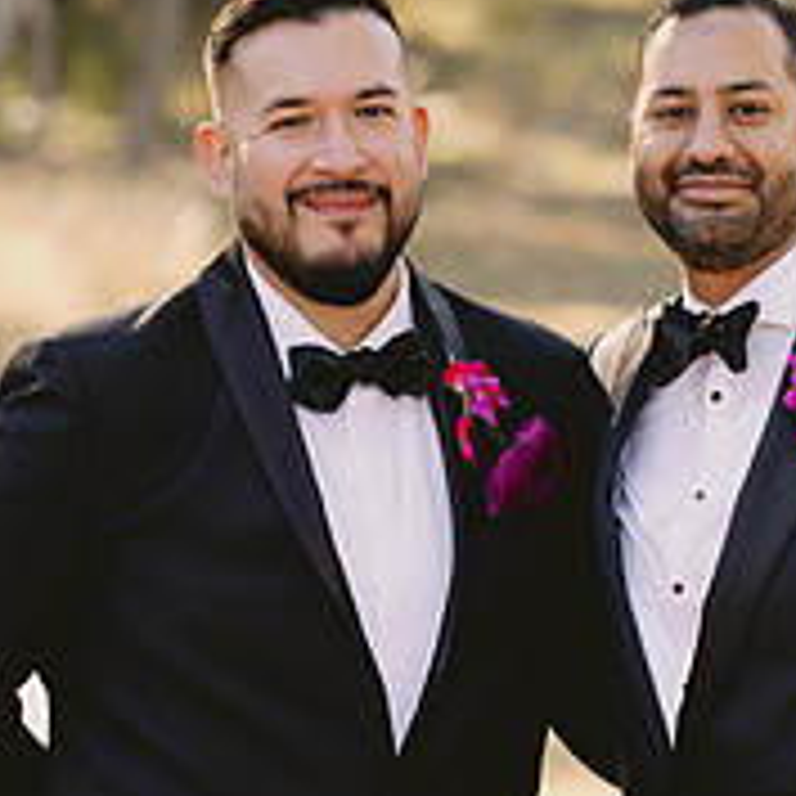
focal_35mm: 361
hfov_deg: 4.9
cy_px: 508
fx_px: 9392
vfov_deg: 4.9
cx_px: 526
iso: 800
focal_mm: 167
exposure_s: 1/250
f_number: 5
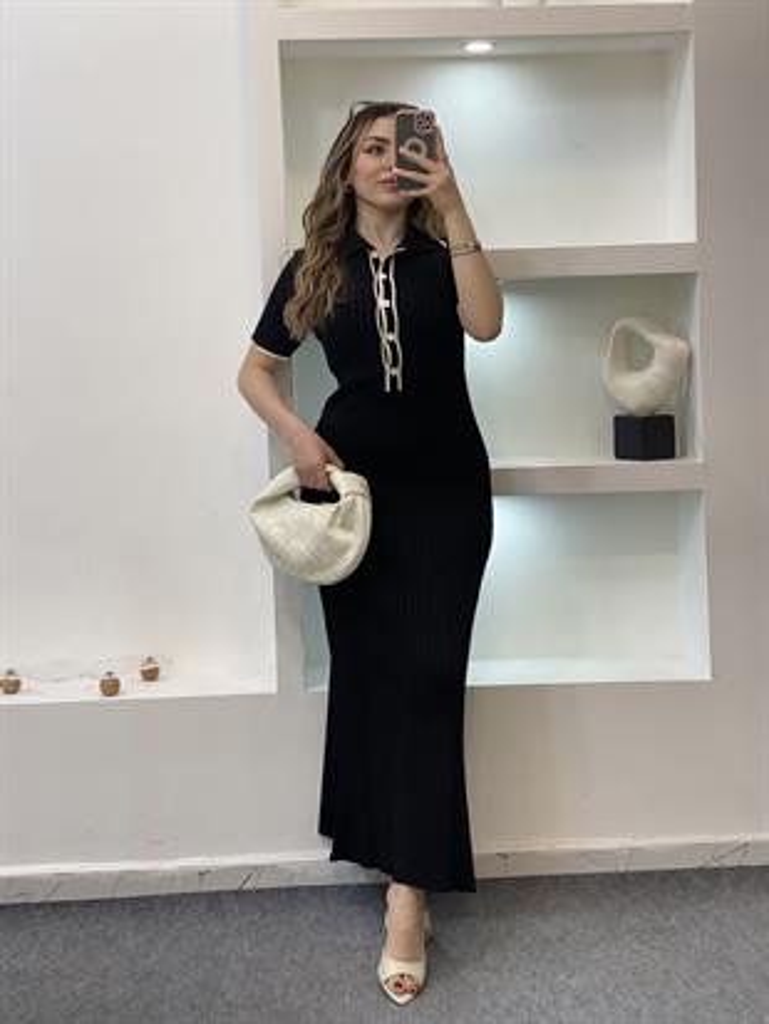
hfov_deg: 28.0
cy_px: 512
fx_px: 1539
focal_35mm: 52
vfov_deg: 36.8
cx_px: 384
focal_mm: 6
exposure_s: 1/122
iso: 100
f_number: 2
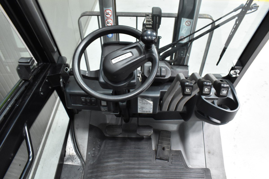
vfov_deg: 47.9
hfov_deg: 67.4
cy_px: 90
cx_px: 134
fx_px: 202
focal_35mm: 27
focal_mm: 18
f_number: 5
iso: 1600
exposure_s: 1/15
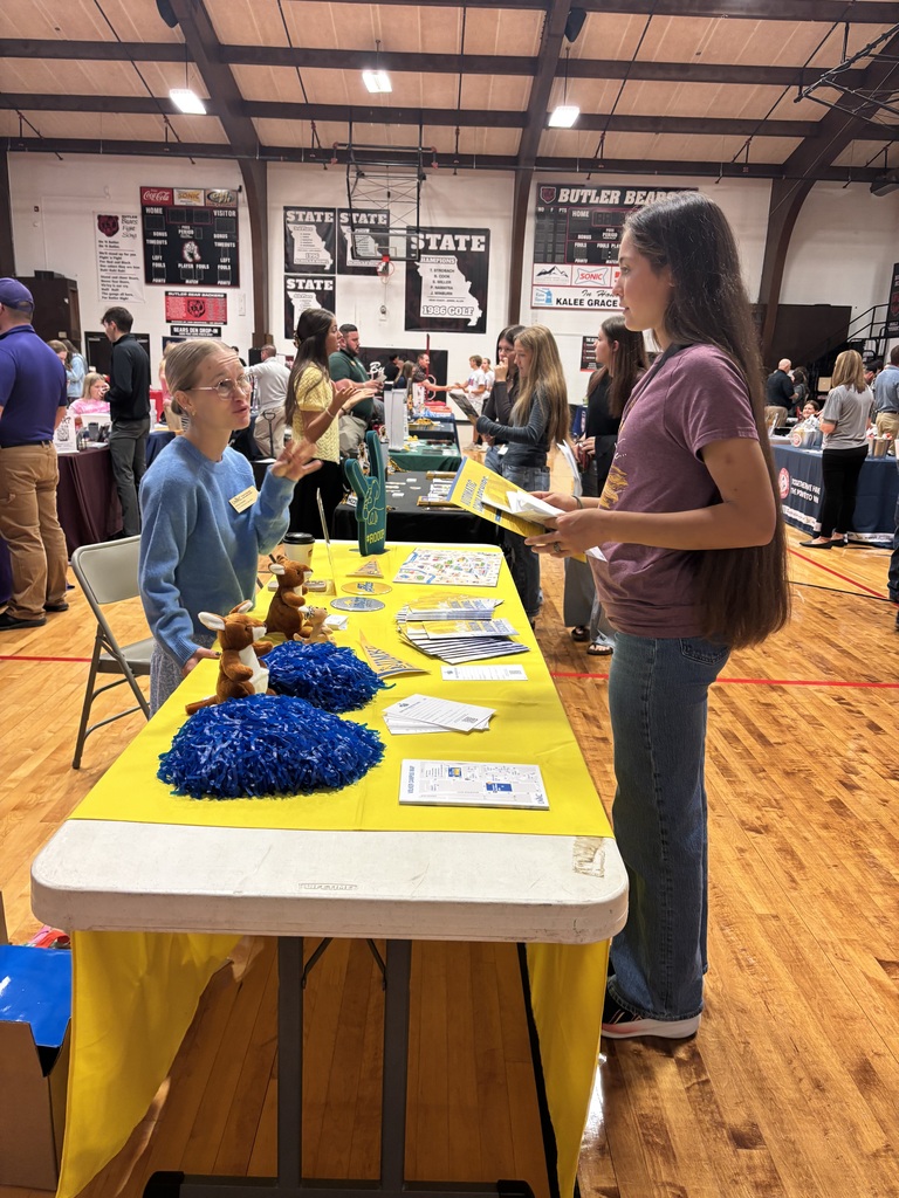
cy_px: 599
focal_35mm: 26
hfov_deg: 53.1
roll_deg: -3.2
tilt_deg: -8.8
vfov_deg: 67.3
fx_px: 900
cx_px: 450
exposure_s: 1/60
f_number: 1.6
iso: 125
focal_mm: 5.96
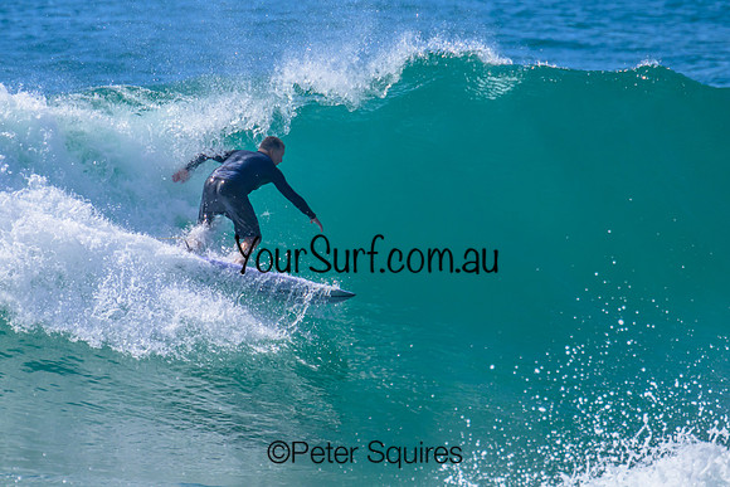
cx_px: 304
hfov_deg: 1.9
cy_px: 175
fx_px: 22289
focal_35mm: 1099
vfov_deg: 1.3
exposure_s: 1/2000
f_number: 11
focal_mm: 800
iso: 1100
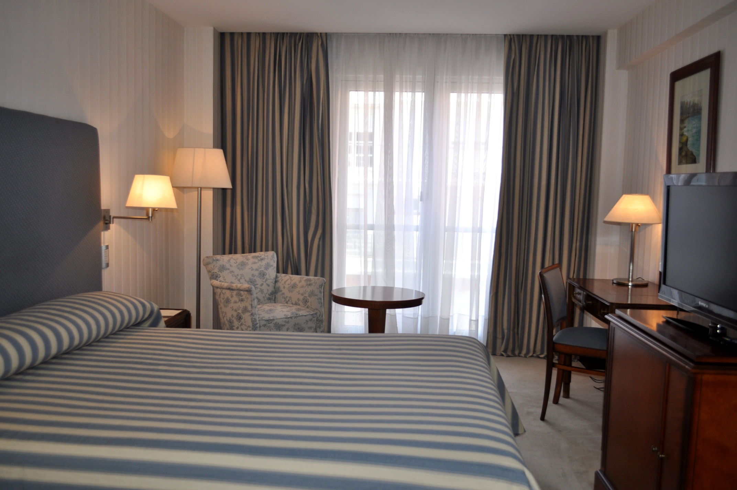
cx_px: 368
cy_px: 245
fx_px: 675
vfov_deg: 39.9
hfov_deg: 57.3
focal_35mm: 33
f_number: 3.8
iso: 360
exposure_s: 1/200
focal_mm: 22
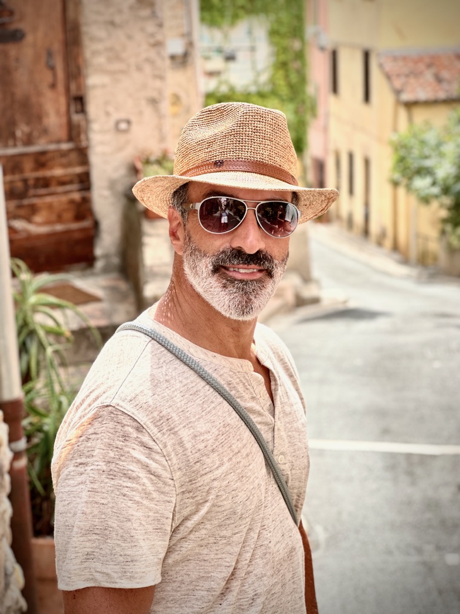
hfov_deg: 19.1
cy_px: 307
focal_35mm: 77
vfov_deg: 25.3
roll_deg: +2.7
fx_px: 1364
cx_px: 230
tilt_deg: -11.8
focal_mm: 9
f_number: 2.8
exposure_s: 1/154
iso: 40
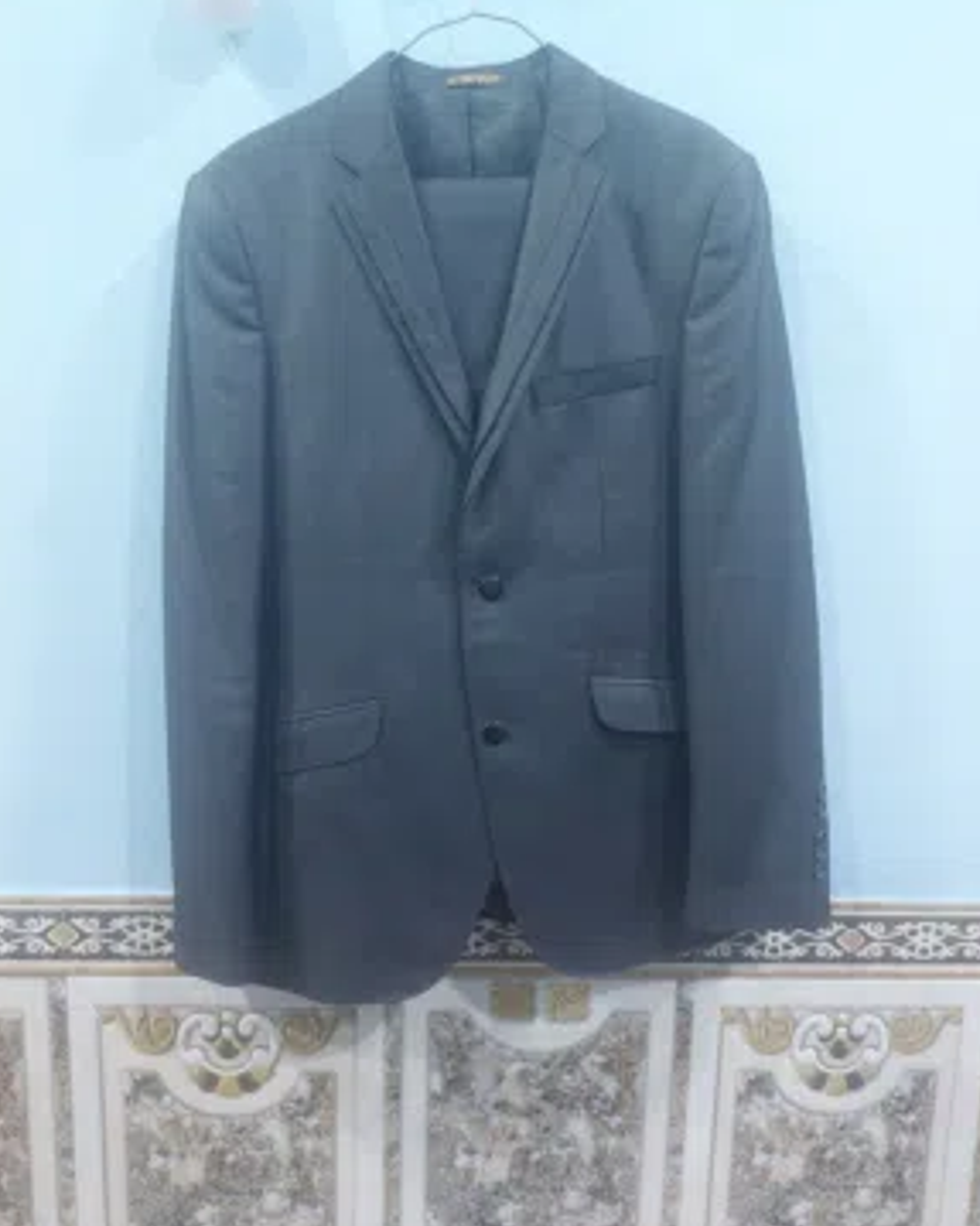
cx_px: 478
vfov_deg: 68.1
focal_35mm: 25
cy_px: 635
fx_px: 907
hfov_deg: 56.8
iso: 320
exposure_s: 1/50
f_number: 1.8
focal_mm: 5.06
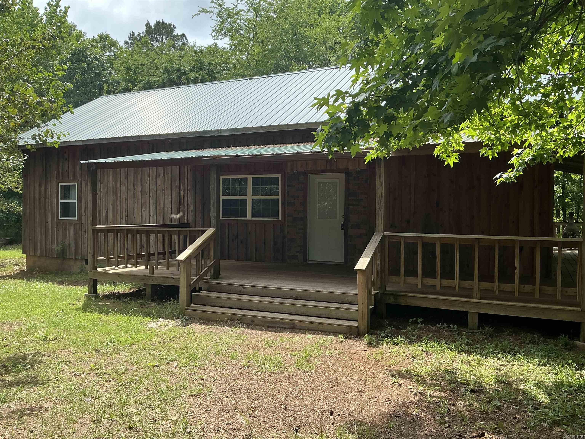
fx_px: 473
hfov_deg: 63.4
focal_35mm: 28
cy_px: 220
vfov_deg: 49.7
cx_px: 292
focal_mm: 3
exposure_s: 1/683
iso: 25
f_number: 1.8
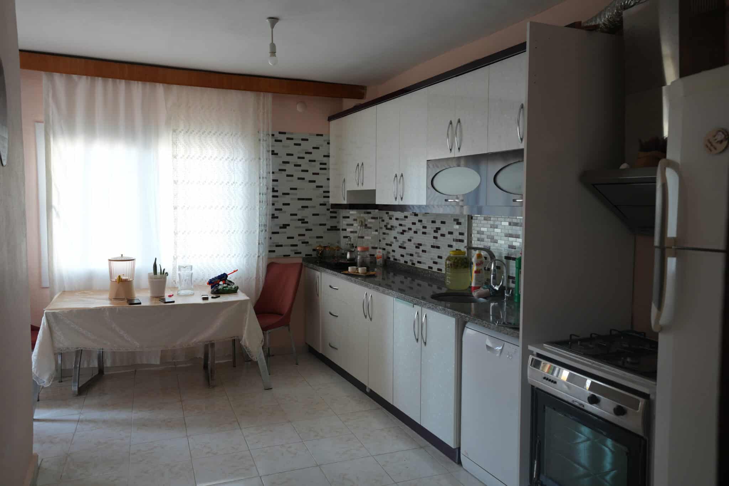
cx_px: 364
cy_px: 243
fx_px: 567
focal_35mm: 28
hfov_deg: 65.5
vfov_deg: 46.4
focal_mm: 28
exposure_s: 1/60
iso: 250
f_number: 4
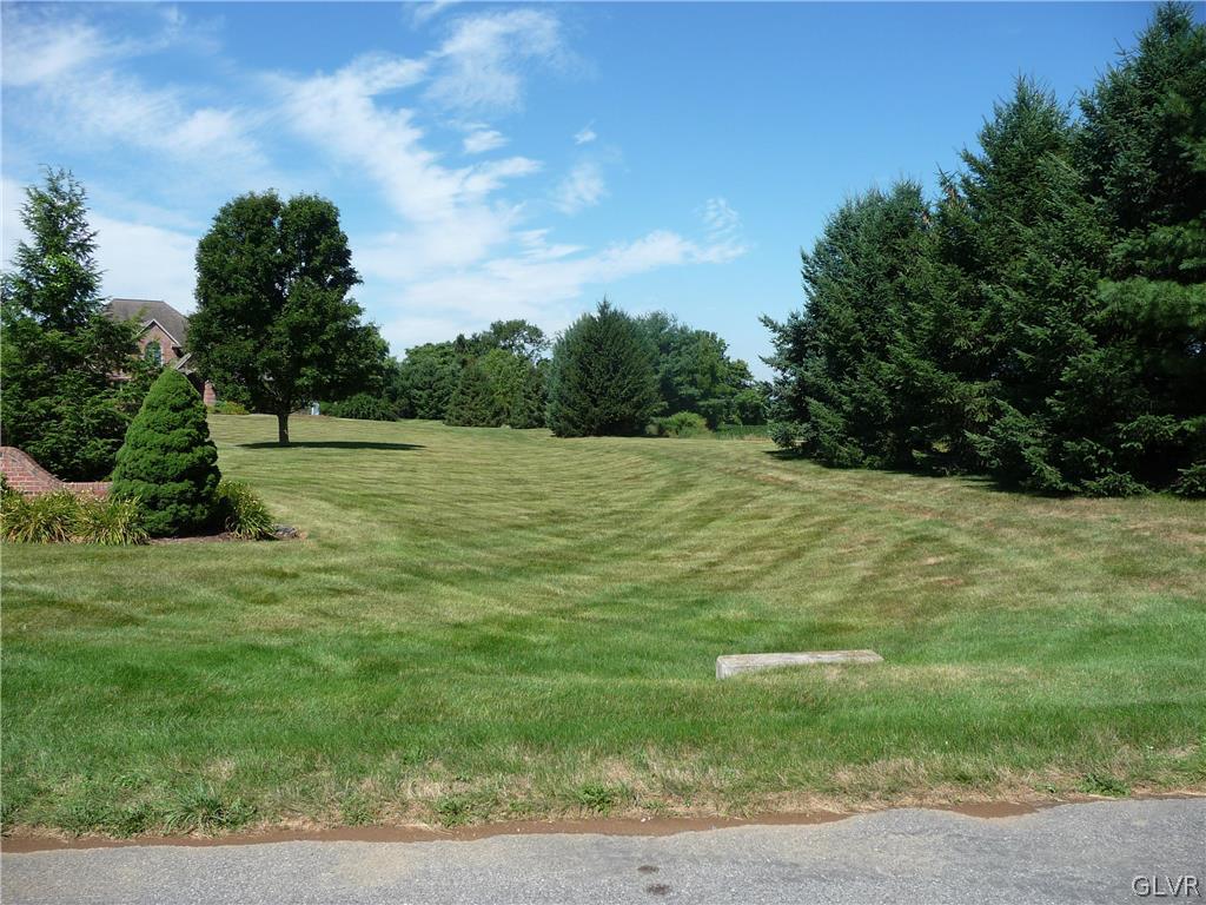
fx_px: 976
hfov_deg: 63.4
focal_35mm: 28
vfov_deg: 49.7
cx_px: 603
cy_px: 452
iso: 100
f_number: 3.3
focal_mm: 4.7
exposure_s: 1/1000
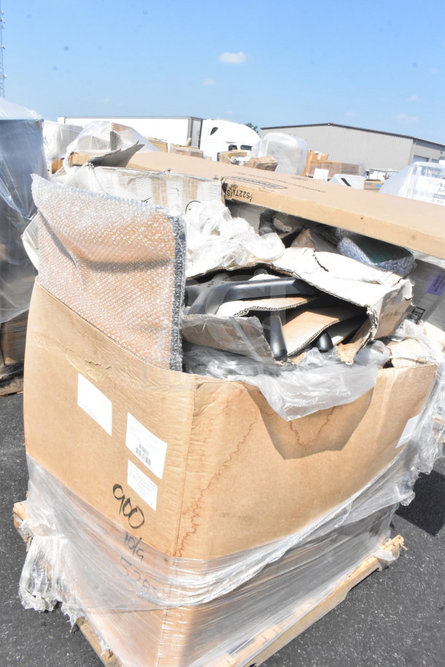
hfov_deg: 47.9
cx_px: 222
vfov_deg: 67.4
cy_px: 334
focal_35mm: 27
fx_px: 501
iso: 6400
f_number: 22
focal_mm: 18
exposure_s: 1/2000
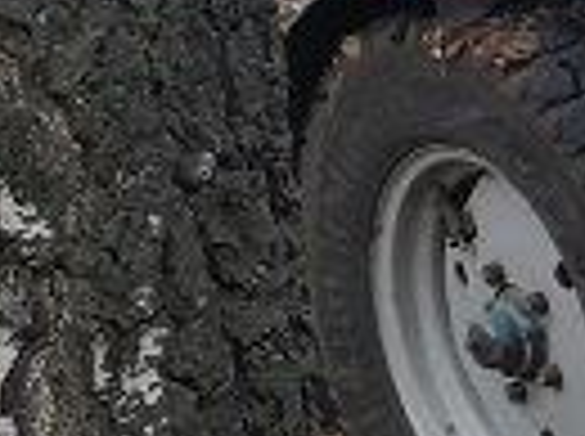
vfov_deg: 7.6
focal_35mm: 189
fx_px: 3188
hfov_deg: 7.8
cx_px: 2192
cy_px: -285
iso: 20
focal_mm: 4.6
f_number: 2
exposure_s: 1/139
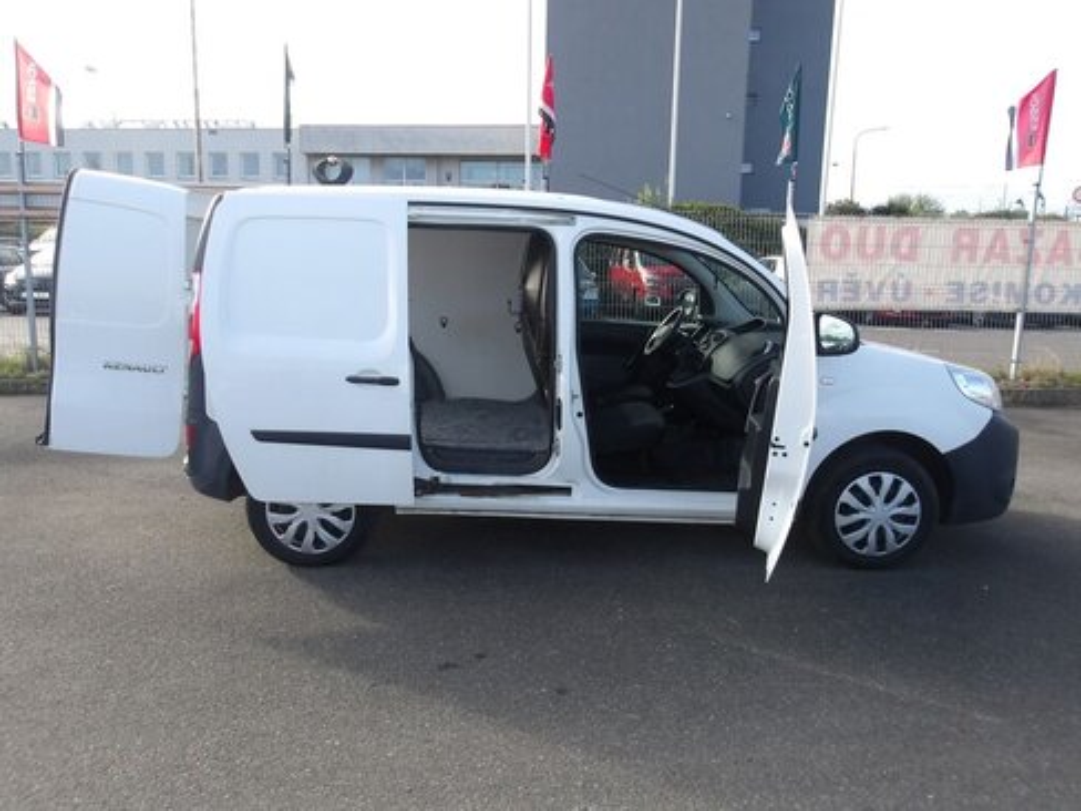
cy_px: 406
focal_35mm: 27
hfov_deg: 65.3
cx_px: 540
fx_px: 843
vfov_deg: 51.4
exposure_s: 1/426
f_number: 3
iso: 100
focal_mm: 4.9
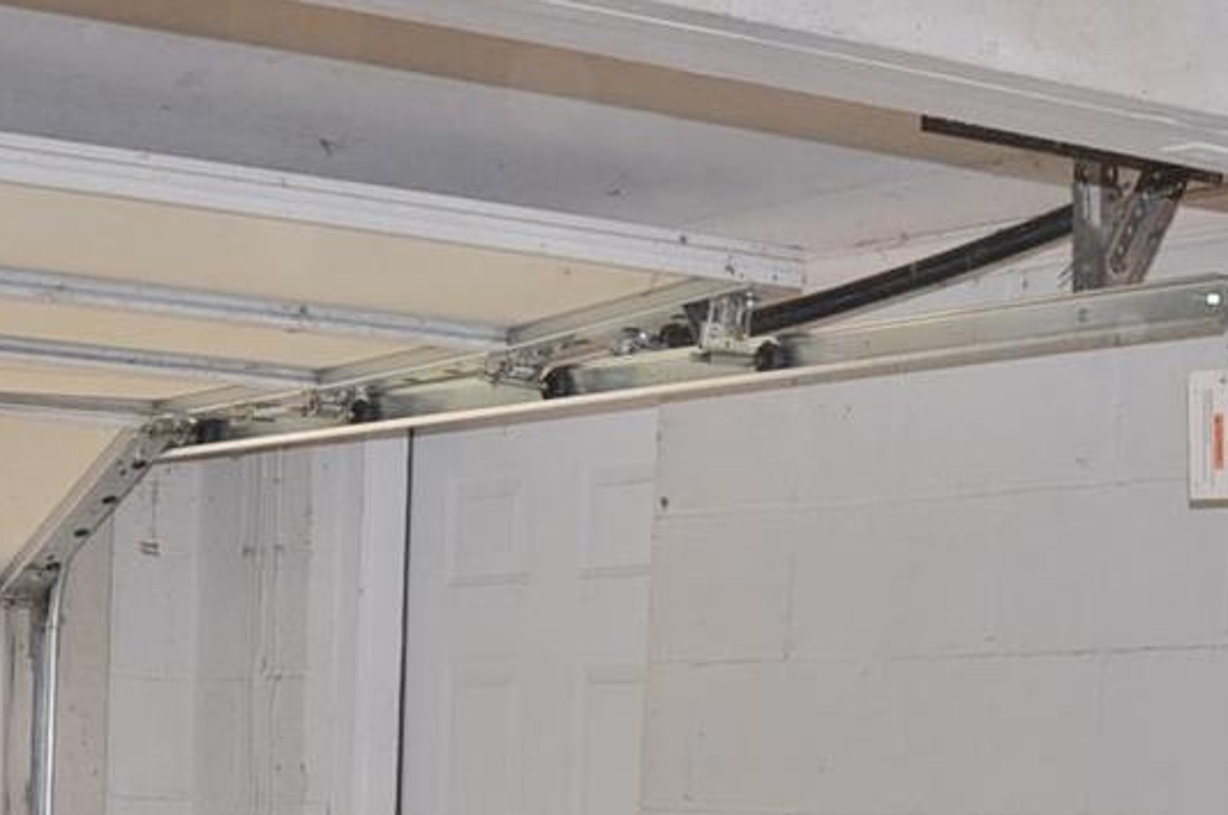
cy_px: 1198
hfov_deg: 19.7
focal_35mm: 104
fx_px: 3542
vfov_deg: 12.5
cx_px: 540
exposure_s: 1/200
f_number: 8
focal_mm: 18
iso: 250
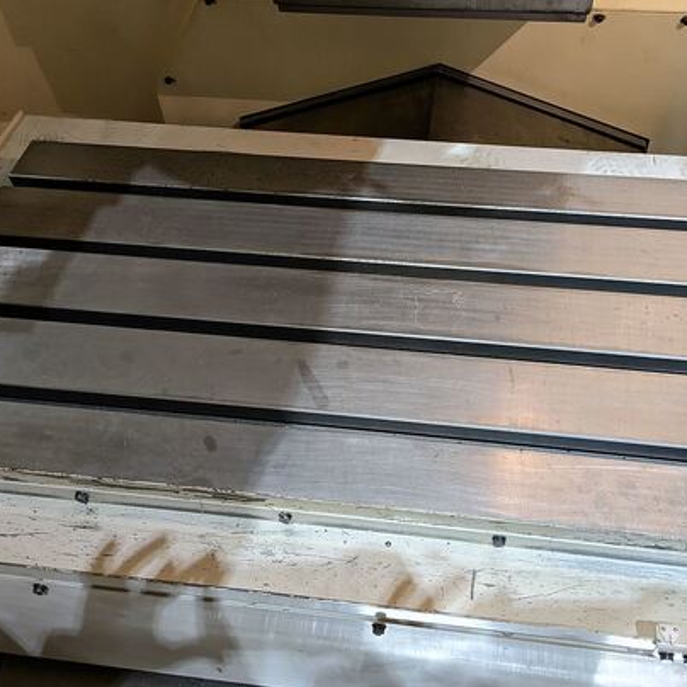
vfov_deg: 47.2
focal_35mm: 35
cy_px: 323
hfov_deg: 47.1
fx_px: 786
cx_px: 396
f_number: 1.89
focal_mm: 5.43
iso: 856
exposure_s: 1/50
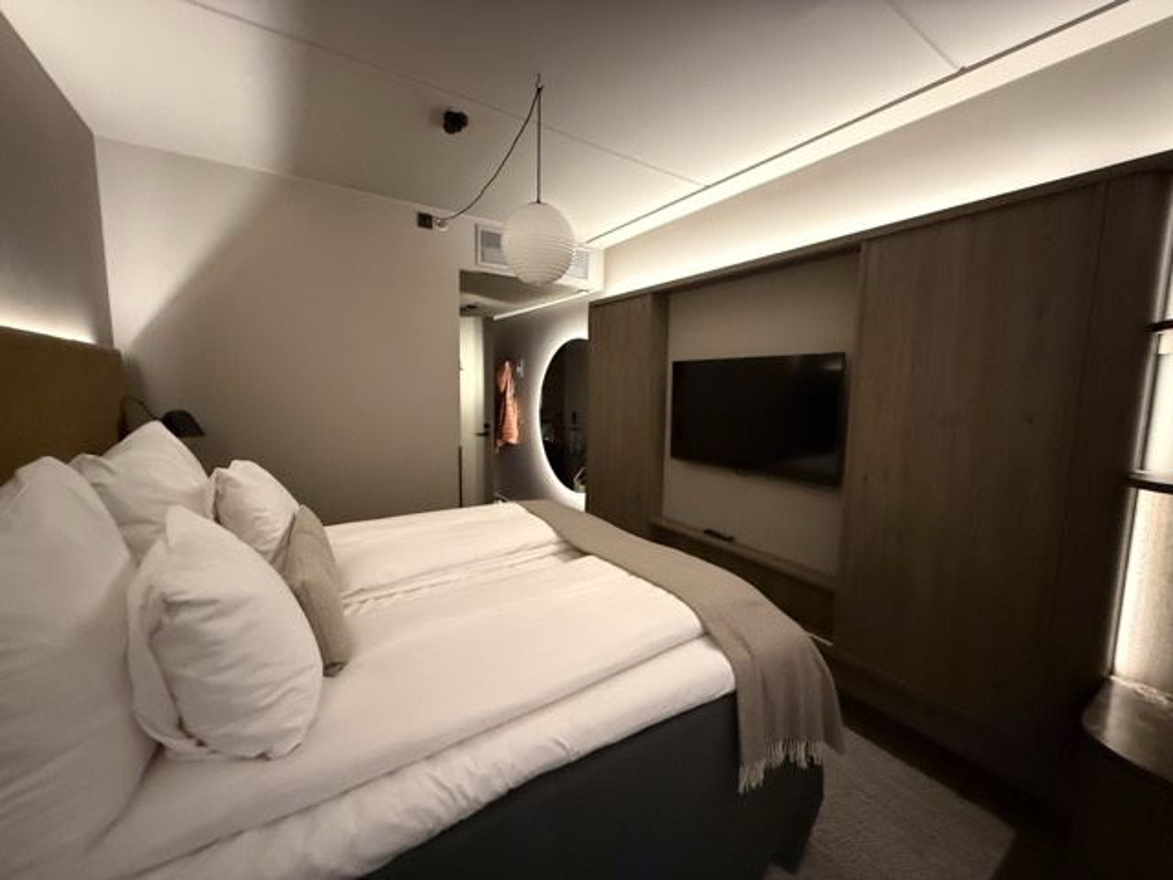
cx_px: 586
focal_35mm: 14
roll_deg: -1.0
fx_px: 474
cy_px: 440
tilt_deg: -6.1
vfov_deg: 85.7
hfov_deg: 102.1
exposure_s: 1/40
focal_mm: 2.22
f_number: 2.2
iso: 1600
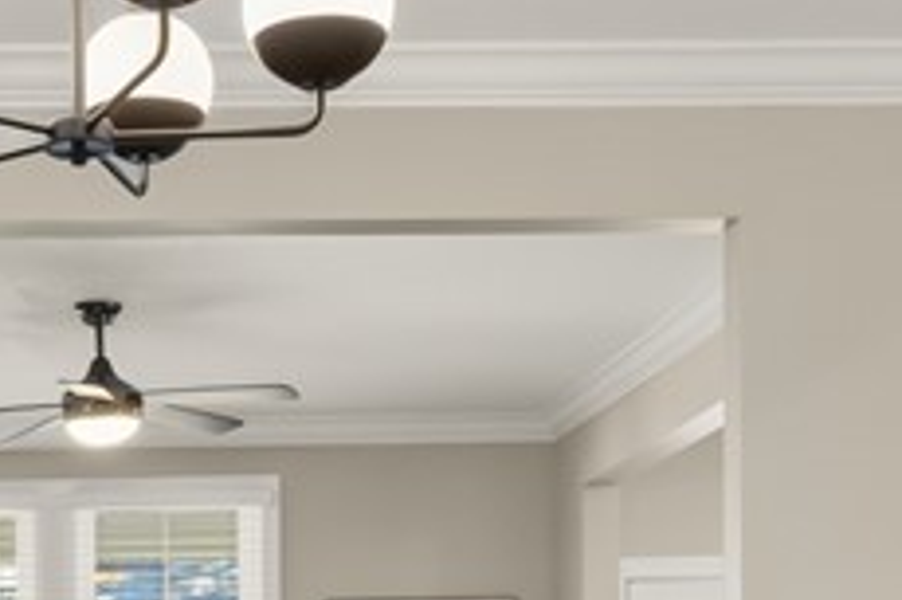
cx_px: 53
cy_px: 778
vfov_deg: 15.3
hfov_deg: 23.2
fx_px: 2128
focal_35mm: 85
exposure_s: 1/4
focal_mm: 18
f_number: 9
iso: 1250
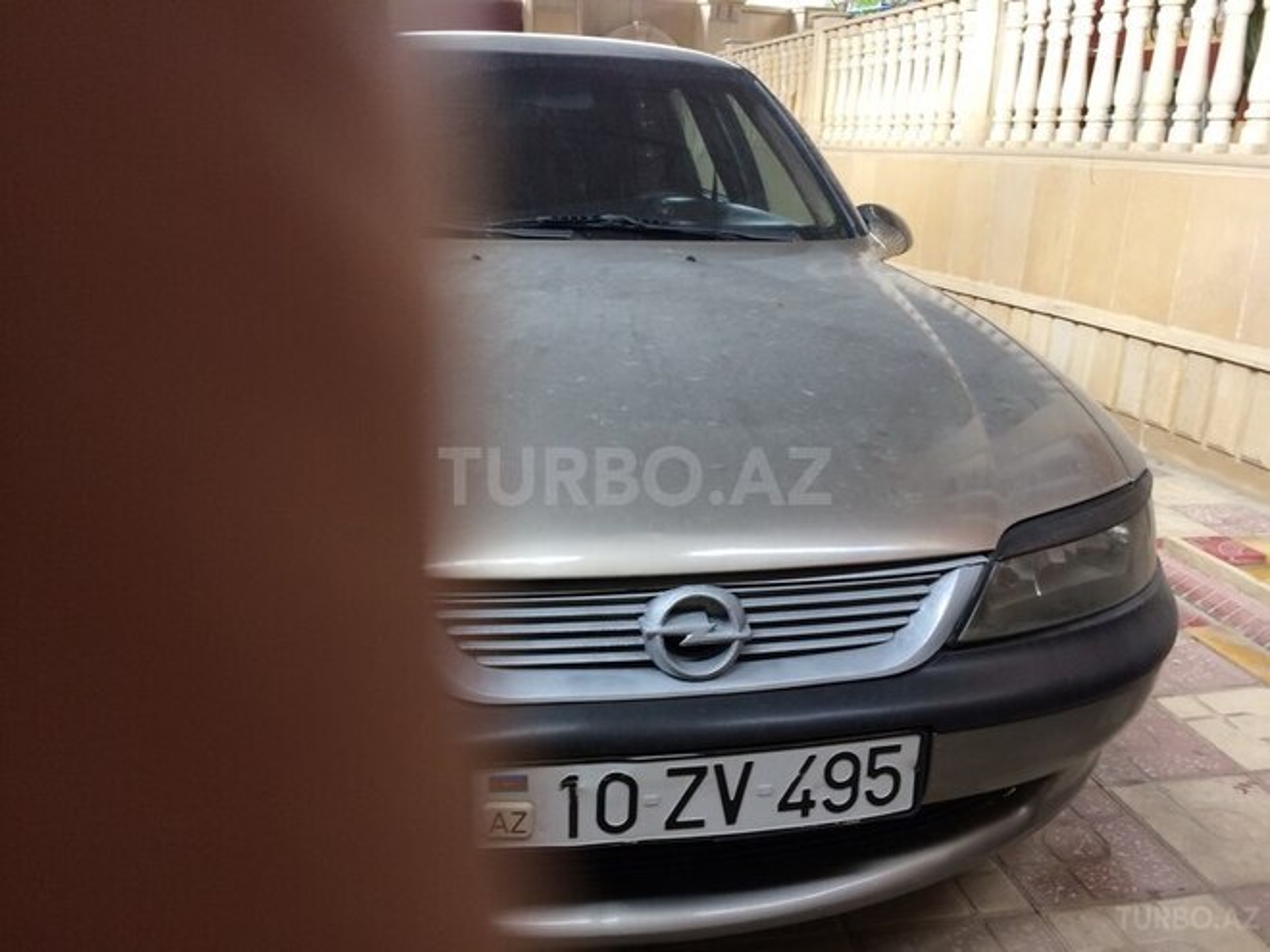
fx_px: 1064
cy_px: 476
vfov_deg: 48.2
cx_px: 635
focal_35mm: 29
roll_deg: -0.5
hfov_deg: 61.7
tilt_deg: -16.9
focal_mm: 4.15
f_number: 2.2
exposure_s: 1/33
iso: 40
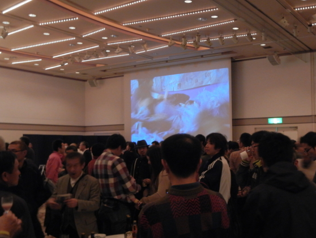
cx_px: 200
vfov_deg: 33.6
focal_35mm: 43
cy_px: 132
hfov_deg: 43.4
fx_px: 393
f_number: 3.5
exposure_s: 1/15
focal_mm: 5.4
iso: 342
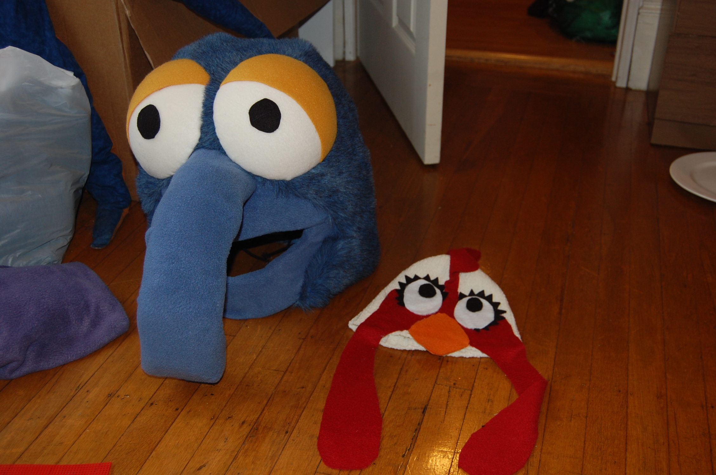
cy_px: 238
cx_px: 358
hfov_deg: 49.6
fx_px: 774
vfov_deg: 34.1
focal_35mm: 39
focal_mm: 26
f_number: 4
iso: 400
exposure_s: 1/60
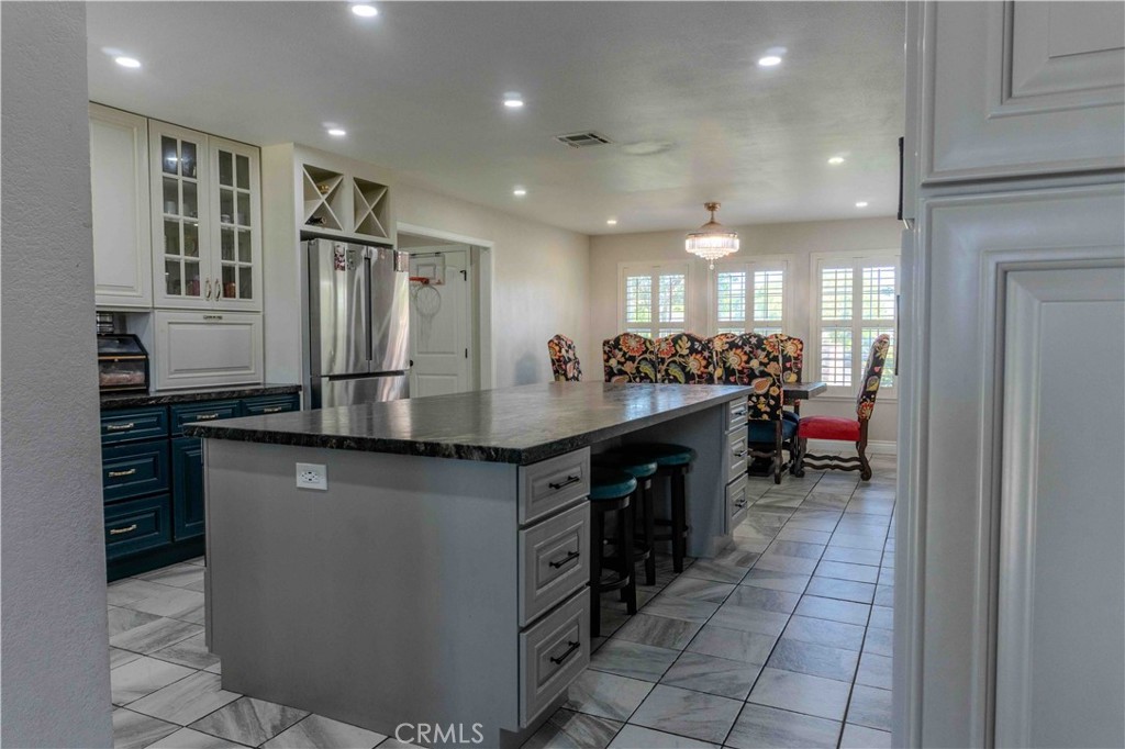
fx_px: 750
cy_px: 374
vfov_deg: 53.1
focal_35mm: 24
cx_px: 562
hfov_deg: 73.8
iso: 100
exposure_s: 1/200
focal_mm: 16
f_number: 9
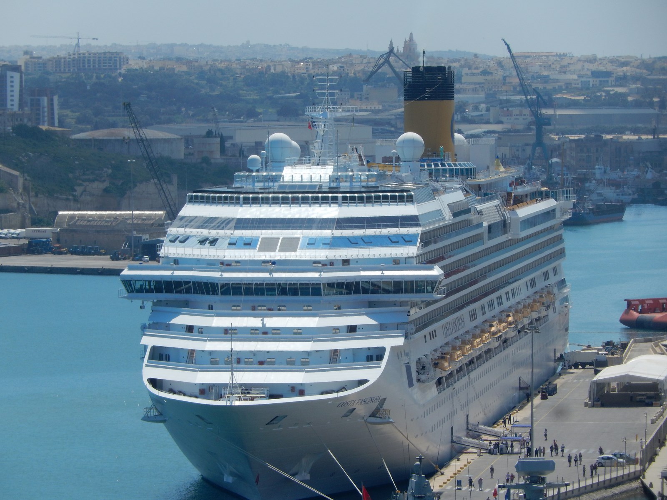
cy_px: 250
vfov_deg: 6.9
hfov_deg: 9.2
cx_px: 334
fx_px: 4143
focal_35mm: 215
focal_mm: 38.6
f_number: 5.8
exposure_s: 1/1000
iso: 125
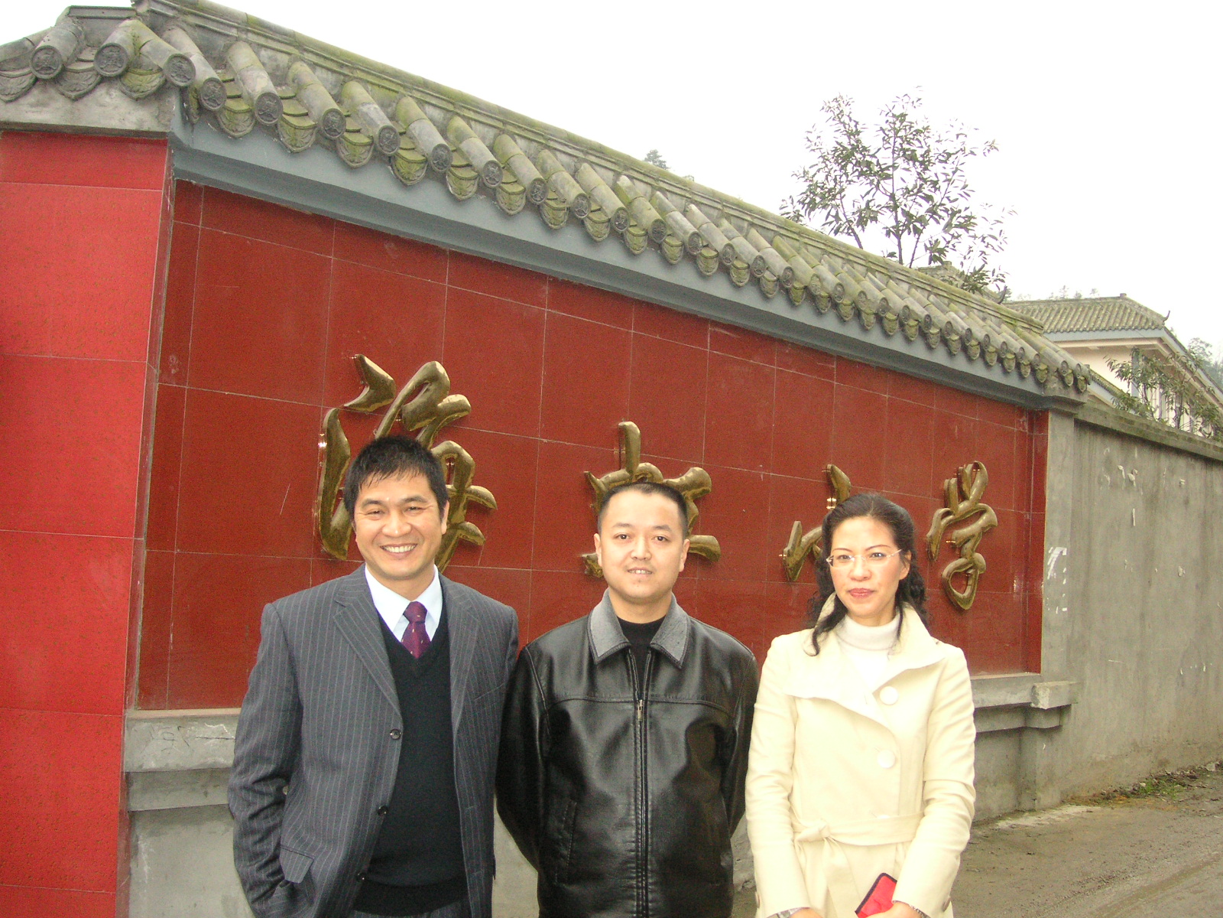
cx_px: 612
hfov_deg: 50.1
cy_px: 459
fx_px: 1307
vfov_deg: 38.7
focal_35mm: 37
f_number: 2.8
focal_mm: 6.1
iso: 160
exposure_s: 1/750
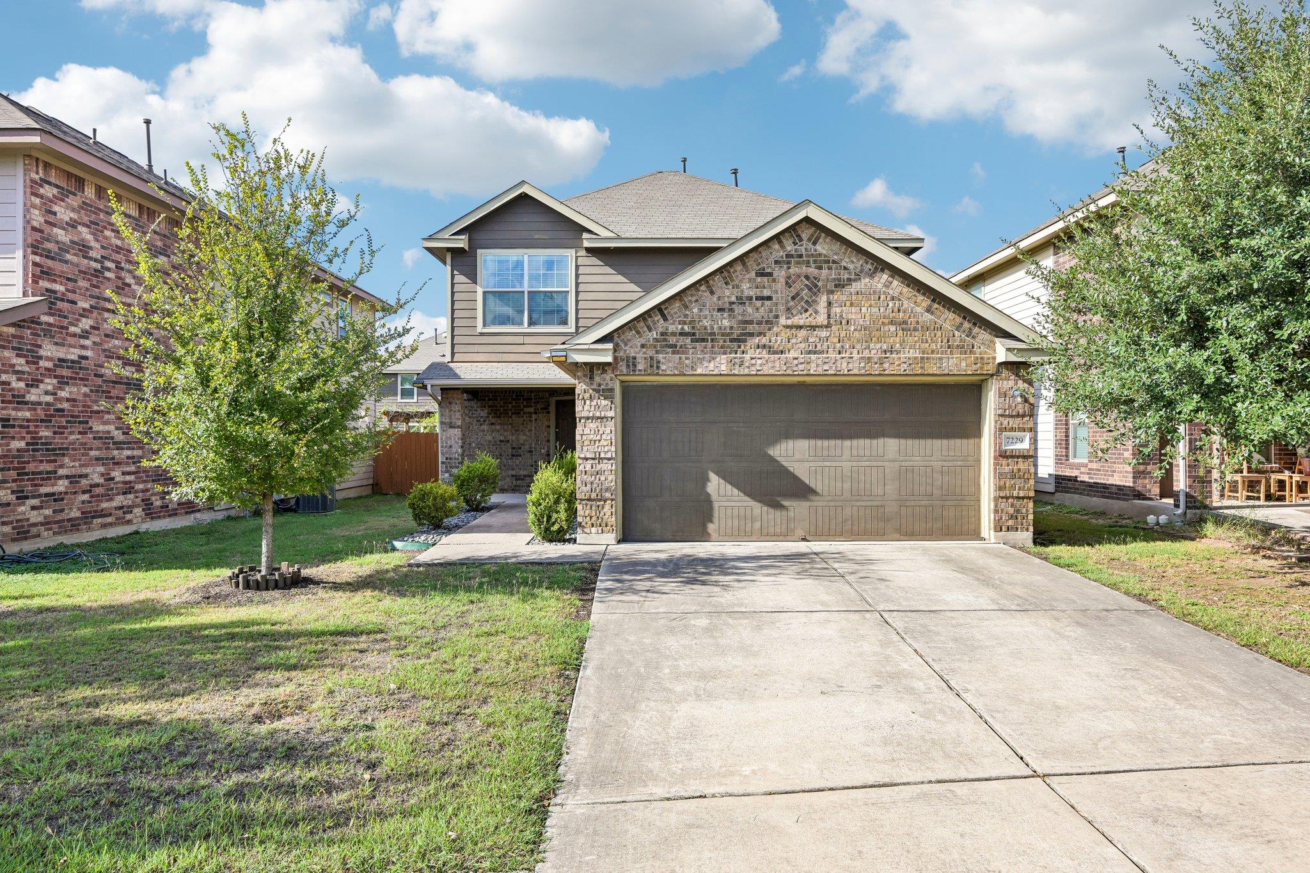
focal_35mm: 24
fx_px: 873
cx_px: 655
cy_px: 436
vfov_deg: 53.1
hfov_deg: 73.7
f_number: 8
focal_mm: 24
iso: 100
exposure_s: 1/250
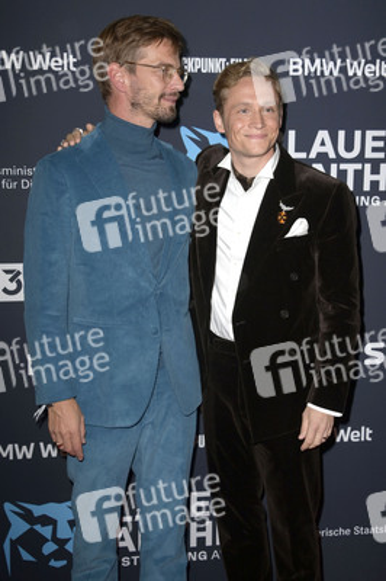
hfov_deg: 29.8
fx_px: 725
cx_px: 193
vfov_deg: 43.6
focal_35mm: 45
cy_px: 290
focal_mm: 45
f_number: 5.6
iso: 400
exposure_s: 1/250
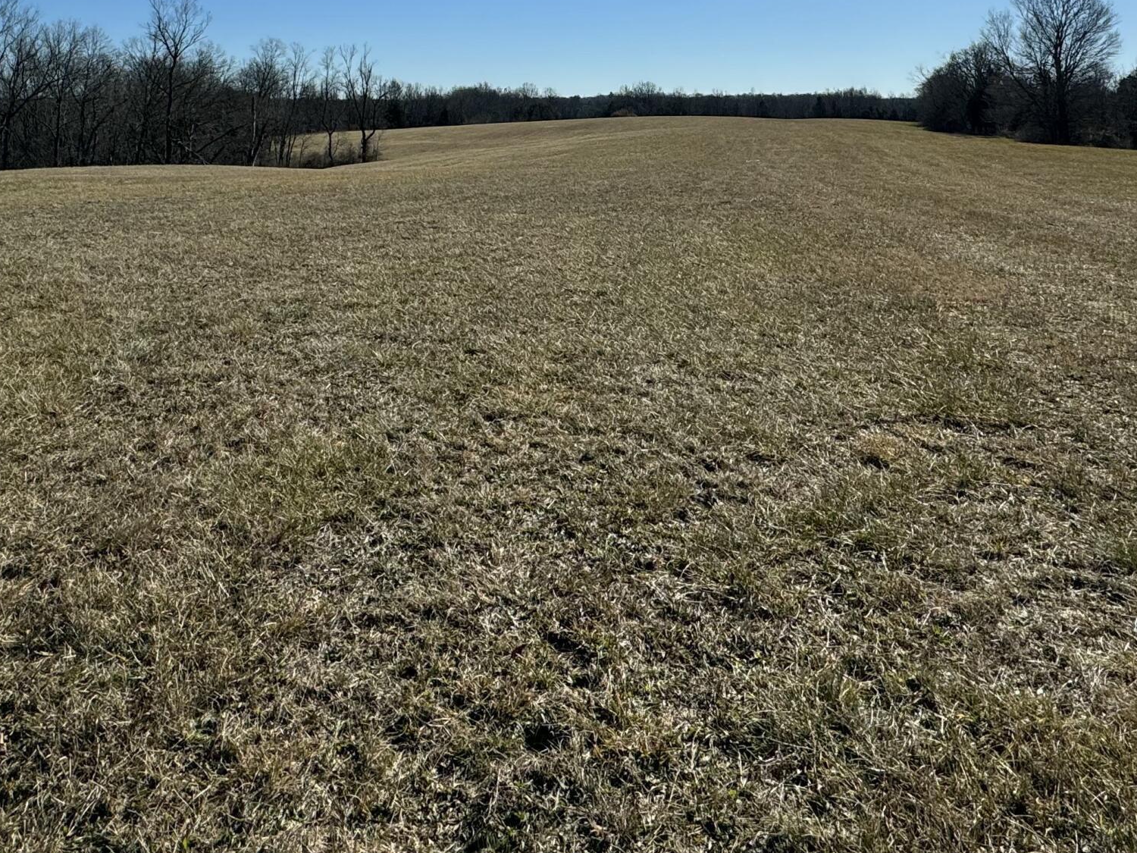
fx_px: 920
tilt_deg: +3.3
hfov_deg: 63.3
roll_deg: +0.5
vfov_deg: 44.3
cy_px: 55
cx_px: 630
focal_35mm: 28
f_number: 2.2
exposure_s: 1/3546
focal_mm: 2.22
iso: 50
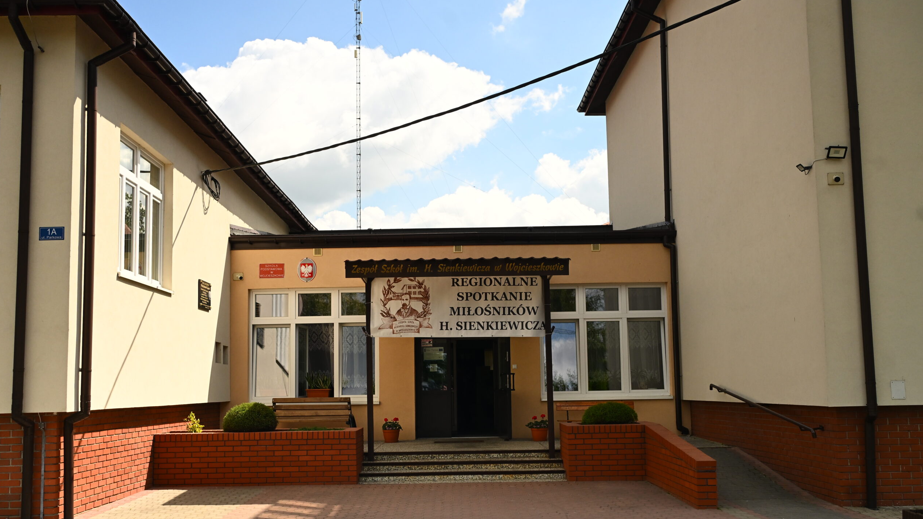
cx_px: 458
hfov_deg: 54.0
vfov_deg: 31.9
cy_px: 302
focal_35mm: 37
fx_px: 906
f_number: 5
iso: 1000
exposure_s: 1/8000
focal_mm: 35
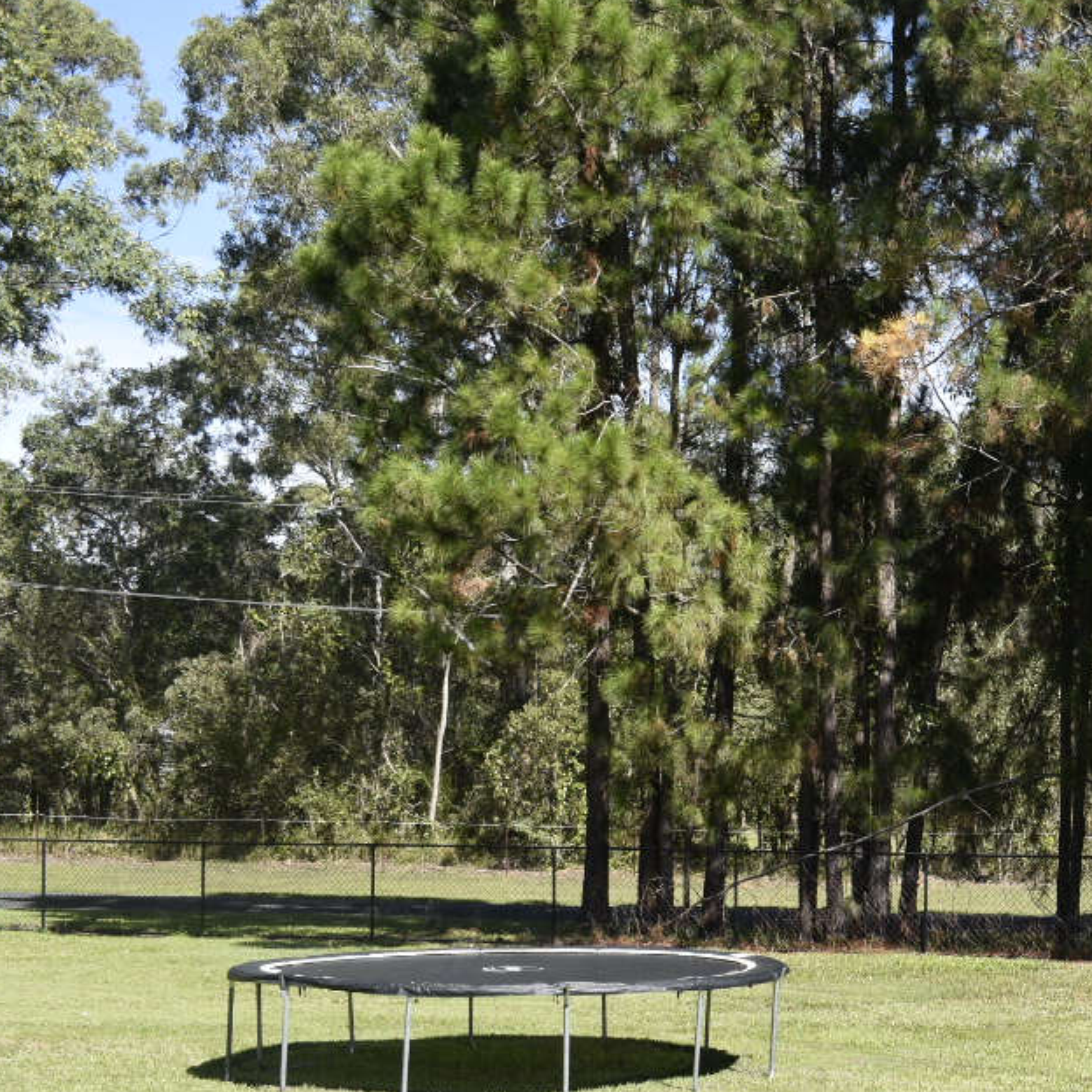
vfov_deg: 22.7
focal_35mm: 76
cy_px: 654
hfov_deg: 20.8
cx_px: 1409
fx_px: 2716
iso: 200
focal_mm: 23
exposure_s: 1/320
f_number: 9
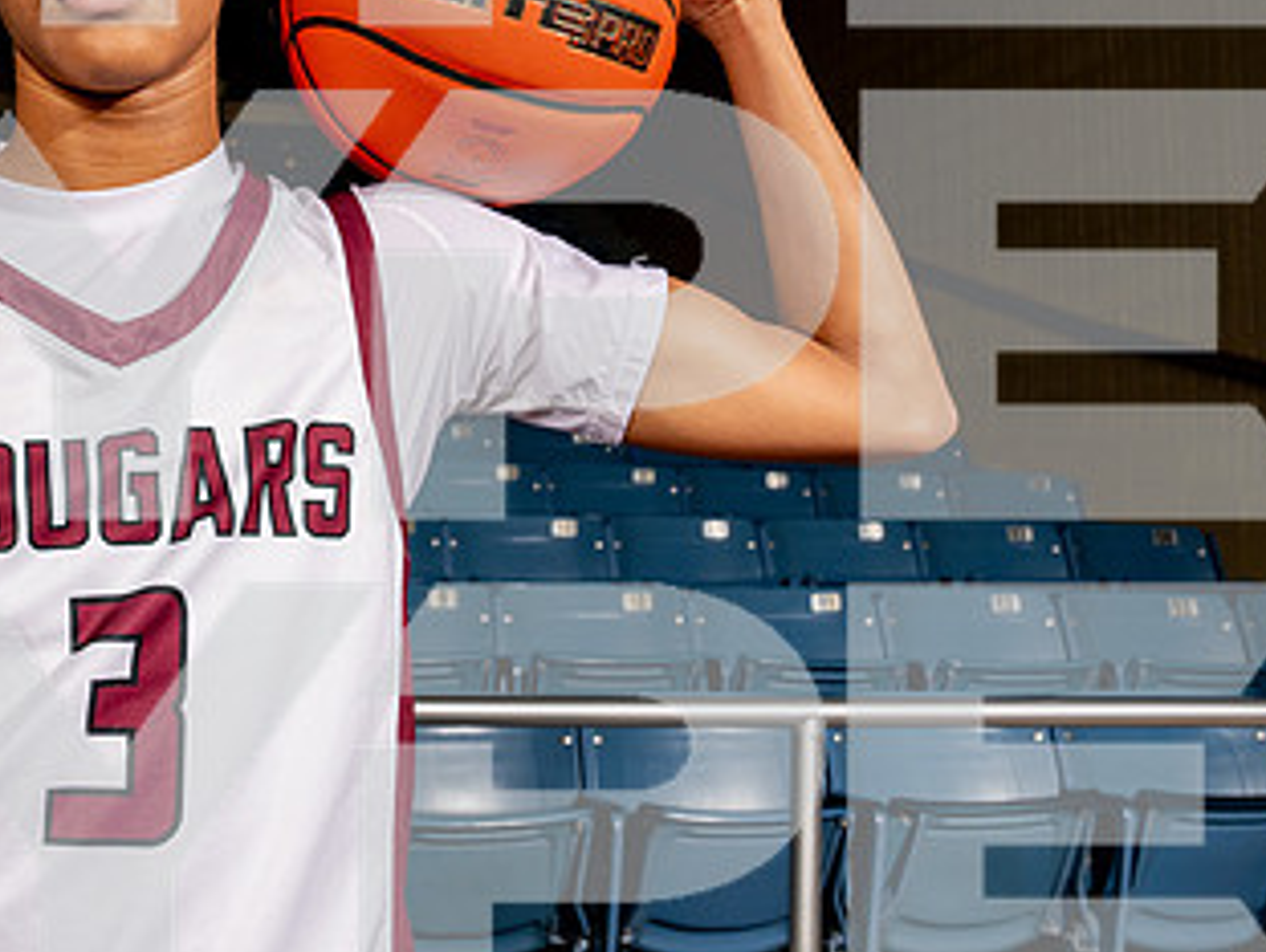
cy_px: 307
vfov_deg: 33.3
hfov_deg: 42.3
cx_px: 293
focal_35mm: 43
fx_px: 1574
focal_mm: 24
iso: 250
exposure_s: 1/125
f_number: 7.1
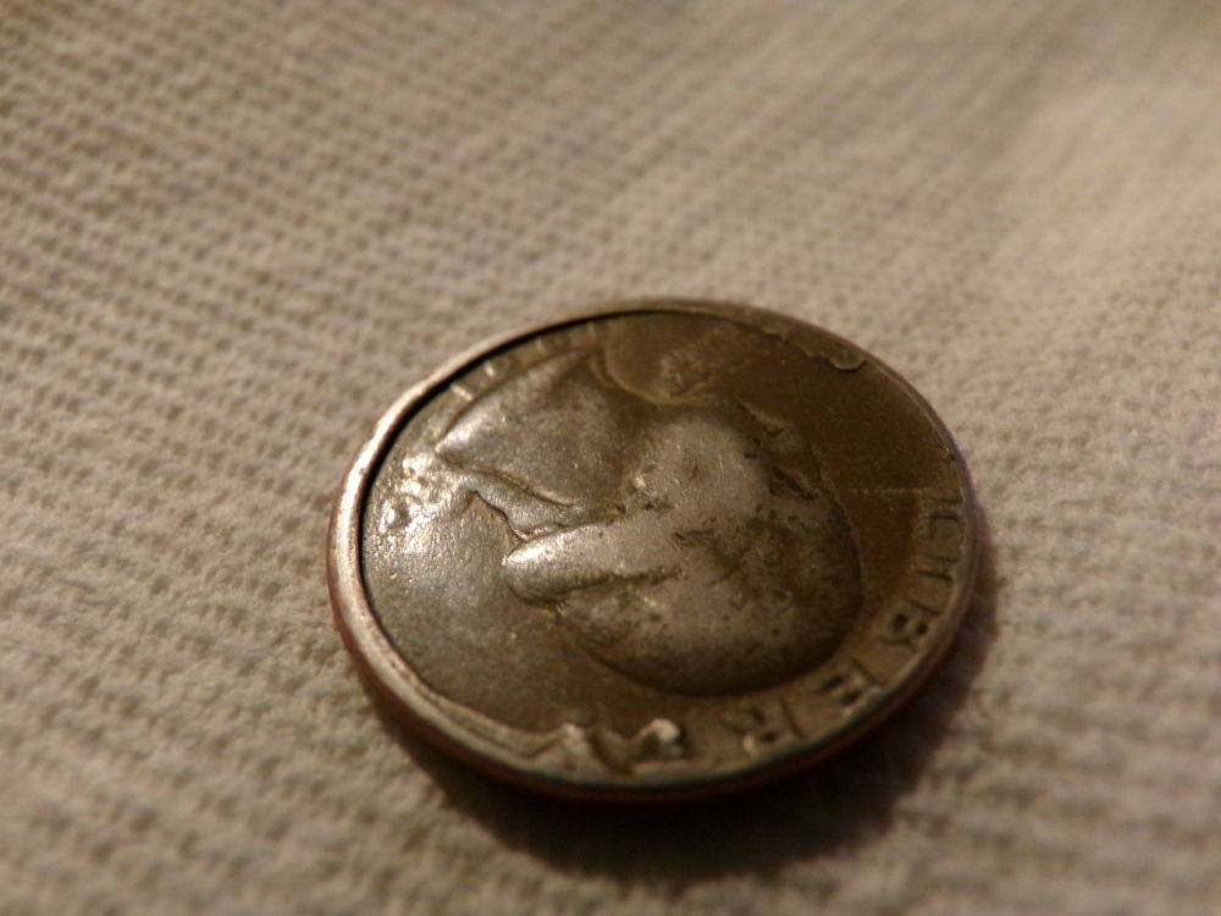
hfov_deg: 67.3
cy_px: 458
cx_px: 610
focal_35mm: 26
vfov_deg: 53.1
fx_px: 917
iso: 406
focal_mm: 4.7
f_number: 3.2
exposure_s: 1/17
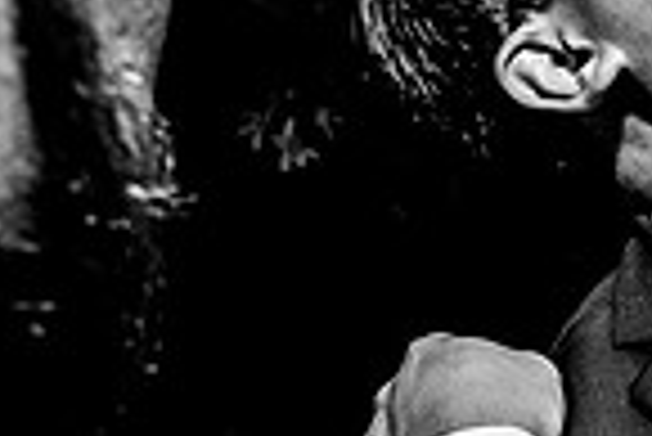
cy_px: 215
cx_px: 724
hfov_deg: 19.0
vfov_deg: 13.3
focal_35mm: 103
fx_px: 1867
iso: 2000
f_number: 8
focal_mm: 24
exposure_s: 1/40
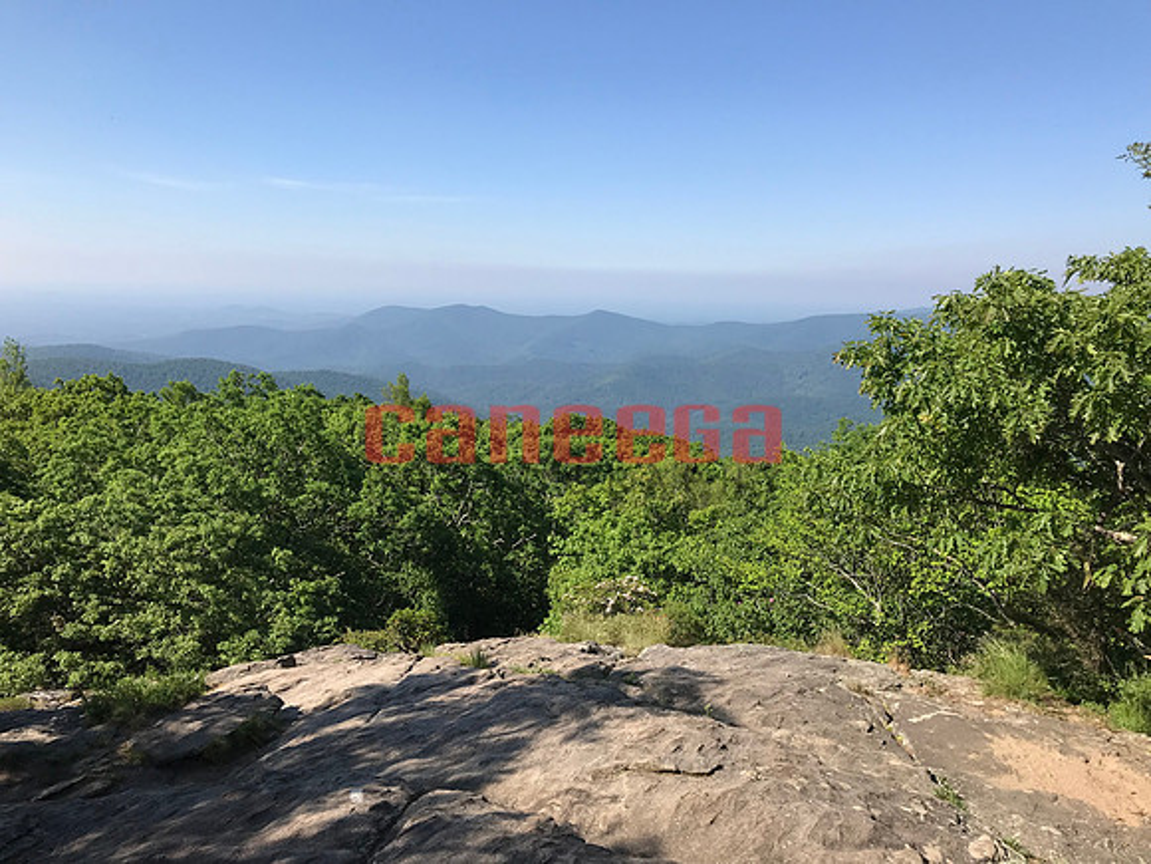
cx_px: 576
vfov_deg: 49.7
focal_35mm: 28
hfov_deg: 63.4
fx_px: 931
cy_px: 432
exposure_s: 1/1996
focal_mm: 3.99
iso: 20
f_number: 1.8
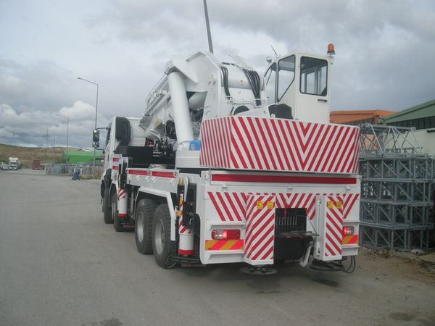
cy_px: 163
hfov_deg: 50.1
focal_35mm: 37
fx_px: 465
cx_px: 218
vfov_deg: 38.7
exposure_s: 1/130
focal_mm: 7.9
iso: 64
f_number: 8
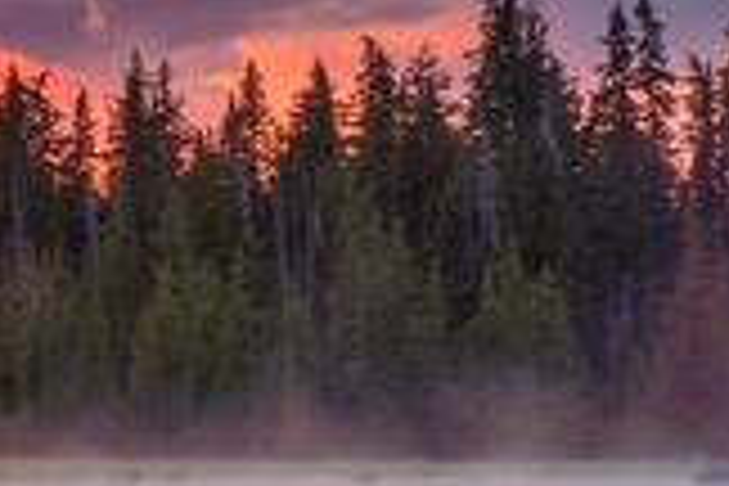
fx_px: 2202
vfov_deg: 12.6
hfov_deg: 17.5
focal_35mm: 109
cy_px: 367
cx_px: -261
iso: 100
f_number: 16
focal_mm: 21
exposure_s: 1/2
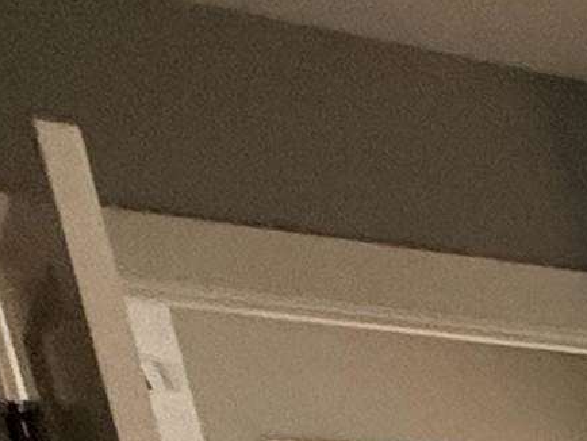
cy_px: 1188
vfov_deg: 11.3
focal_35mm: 99
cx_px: 1892
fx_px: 1680
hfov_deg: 10.6
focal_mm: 2.22
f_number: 2.2
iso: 500
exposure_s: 1/60
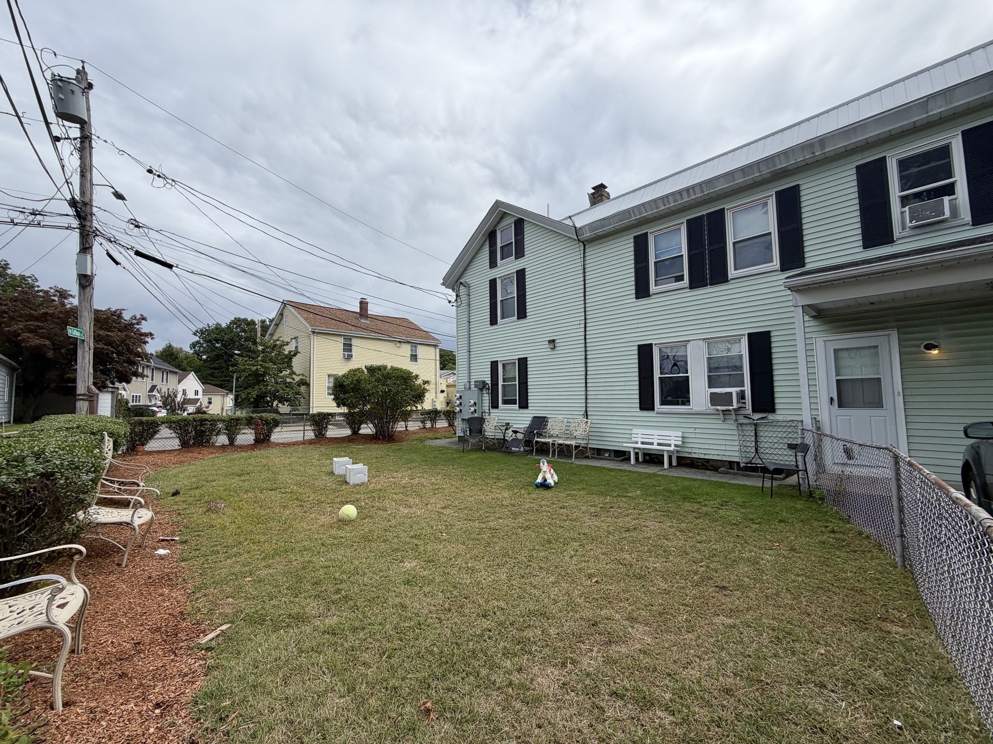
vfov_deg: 85.7
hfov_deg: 102.1
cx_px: 496
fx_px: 402
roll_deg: +1.6
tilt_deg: +3.1
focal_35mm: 14
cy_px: 372
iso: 20
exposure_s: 1/1033
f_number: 2.2
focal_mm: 2.22
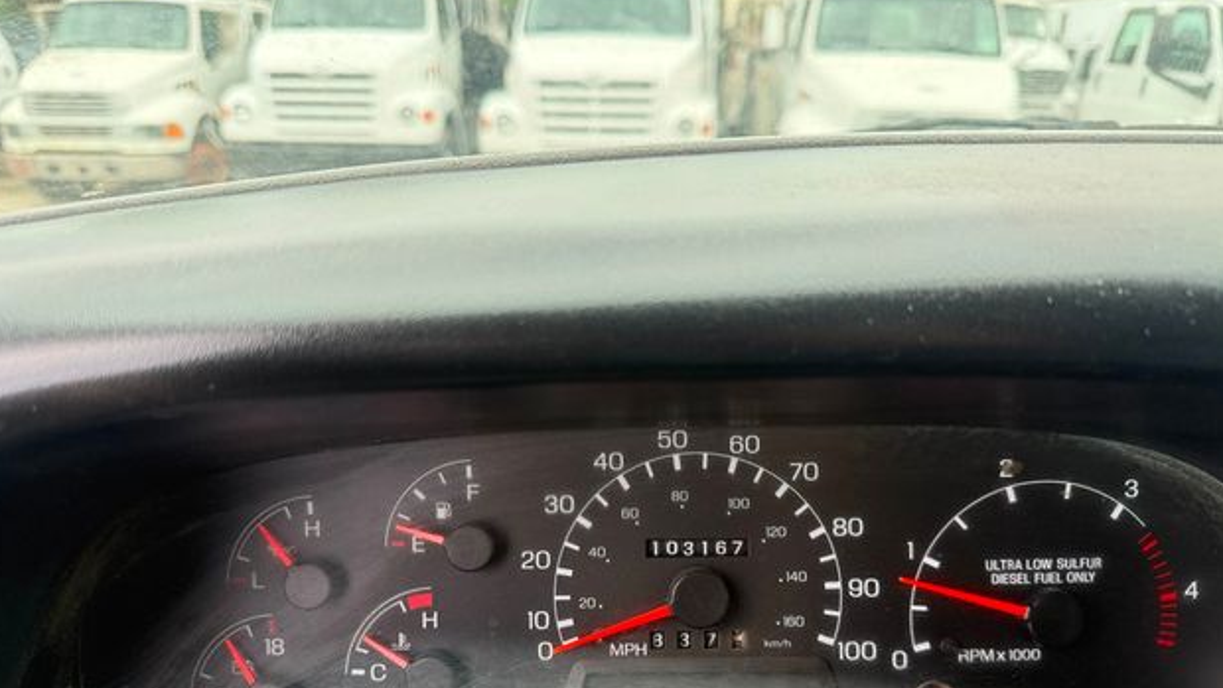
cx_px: 617
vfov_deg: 42.4
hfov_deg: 69.8
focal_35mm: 27
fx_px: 876
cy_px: 451
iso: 200
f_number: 1.78
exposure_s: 1/240
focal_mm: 6.76
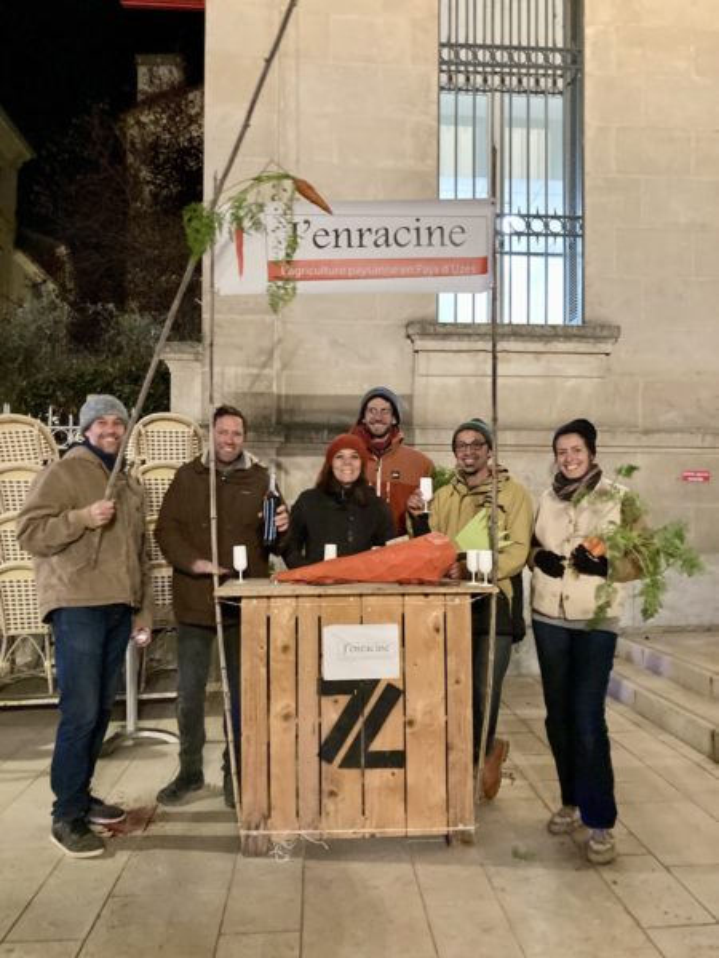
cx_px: 360
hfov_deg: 49.7
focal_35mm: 28
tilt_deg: +3.7
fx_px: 775
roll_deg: -0.2
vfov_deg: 63.4
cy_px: 479
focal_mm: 3.99
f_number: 1.8
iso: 640
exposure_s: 1/20
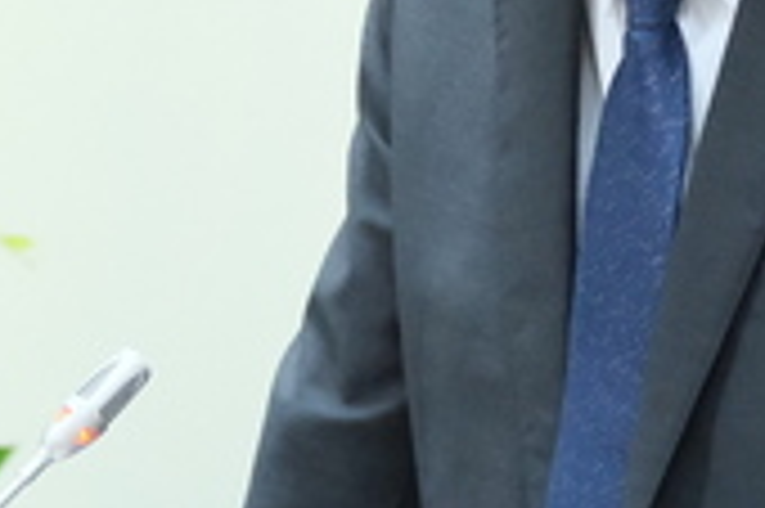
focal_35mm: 521
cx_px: 576
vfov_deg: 2.6
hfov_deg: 4.0
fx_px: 11060
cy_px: 225
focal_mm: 81.9
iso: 8000
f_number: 3.8
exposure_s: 1/125
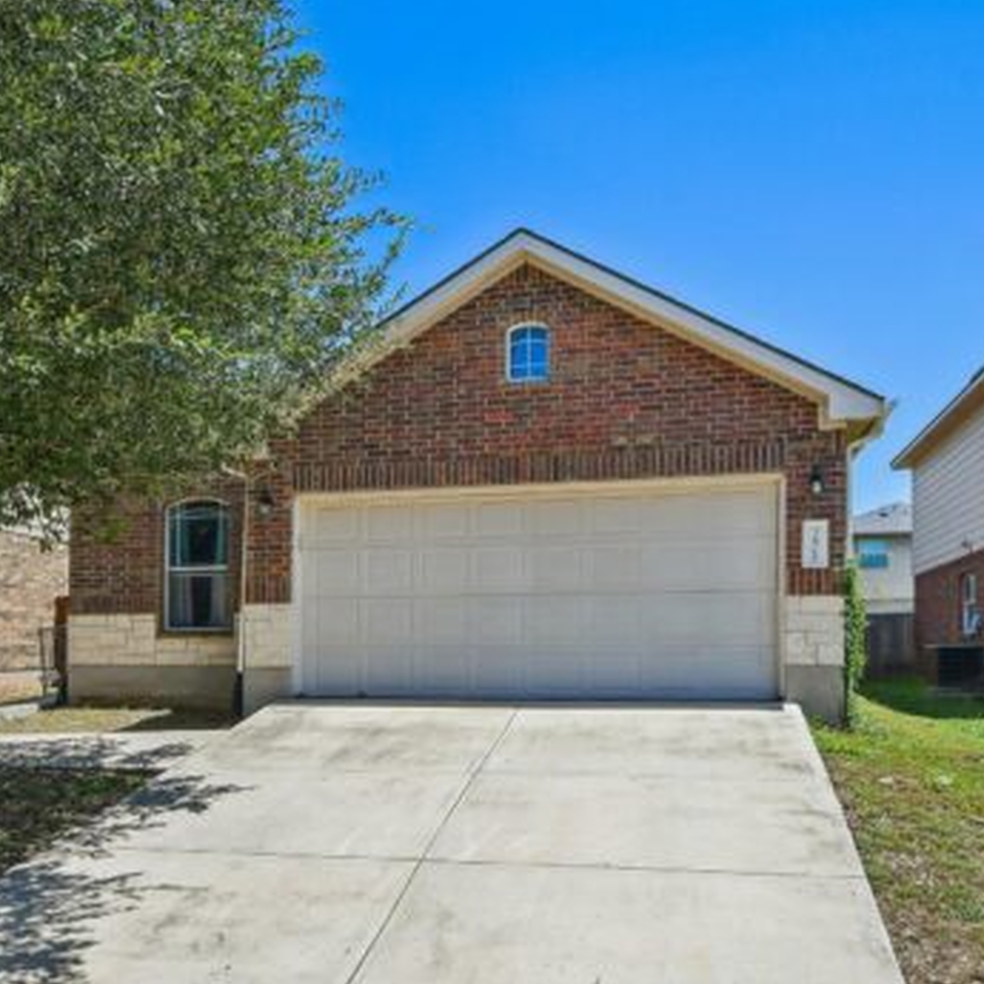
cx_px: 425
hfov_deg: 52.4
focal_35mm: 31
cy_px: 462
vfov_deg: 52.5
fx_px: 997
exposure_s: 1/1000
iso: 400
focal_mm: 14
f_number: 8
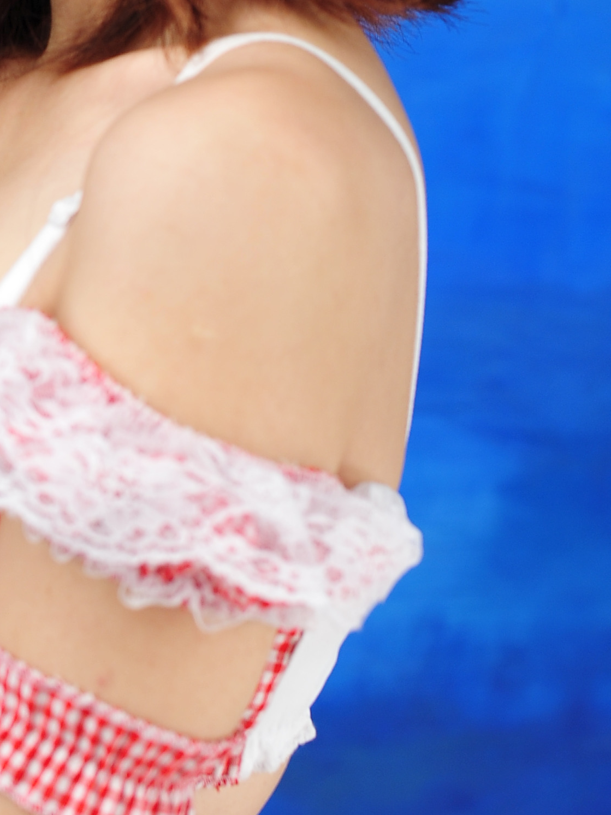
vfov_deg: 14.3
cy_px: 188
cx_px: -28
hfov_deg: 10.7
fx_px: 3226
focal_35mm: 137
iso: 320
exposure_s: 1/125
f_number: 4
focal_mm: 50
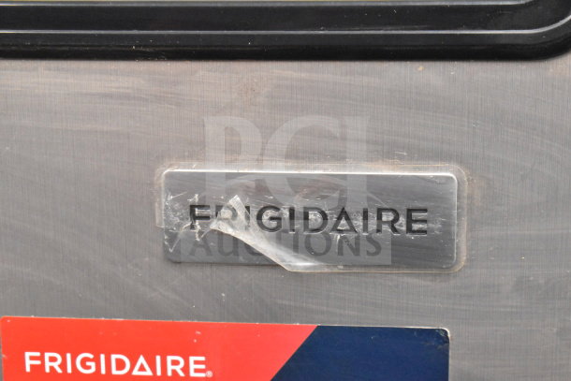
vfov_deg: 16.6
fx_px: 1309
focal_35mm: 82
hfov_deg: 24.6
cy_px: 190
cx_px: 286
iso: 11400
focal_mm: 55
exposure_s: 1/100
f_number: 5.6
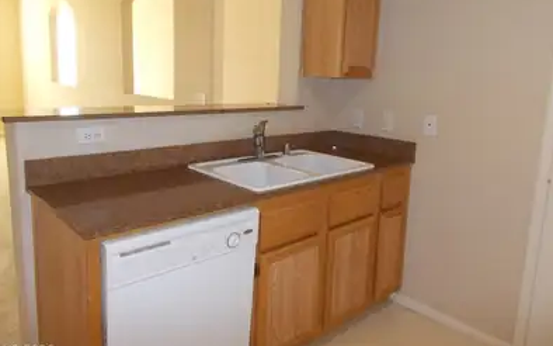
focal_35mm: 28
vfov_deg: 44.4
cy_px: 148
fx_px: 422
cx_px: 275
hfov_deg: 66.5
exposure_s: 1/25
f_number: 3.2
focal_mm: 4.6
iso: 200
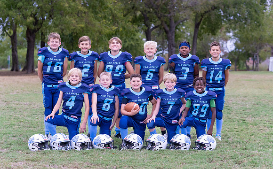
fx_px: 736
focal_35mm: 99
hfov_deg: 21.0
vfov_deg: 13.1
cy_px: 88
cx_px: 136
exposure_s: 1/320
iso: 1600
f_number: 4
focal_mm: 94
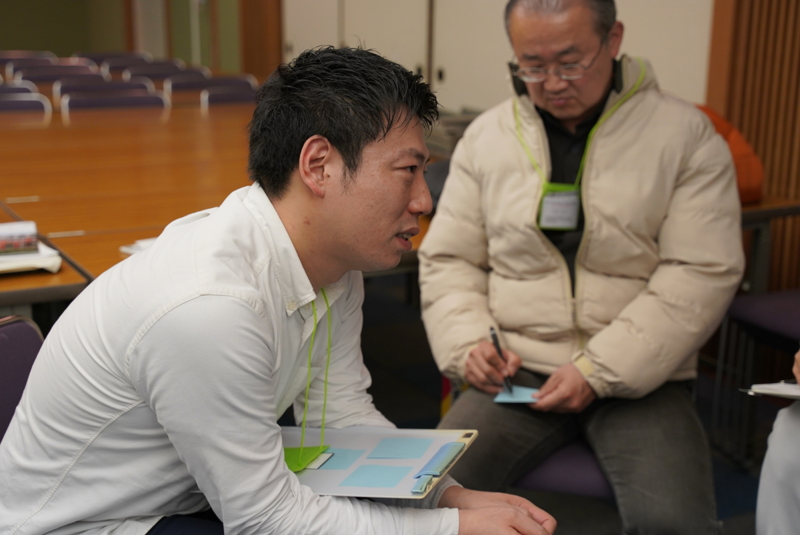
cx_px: 400
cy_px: 268
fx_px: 1223
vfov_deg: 24.7
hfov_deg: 36.2
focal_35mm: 55
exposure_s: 1/160
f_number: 4
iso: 1600
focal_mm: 55
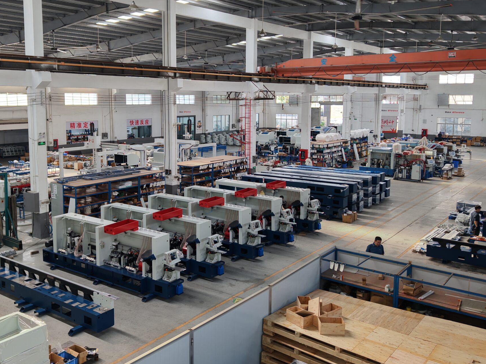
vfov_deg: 39.5
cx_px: 217
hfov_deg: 51.3
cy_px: 150
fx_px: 505
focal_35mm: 36
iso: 100
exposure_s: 1/40
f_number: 1.8
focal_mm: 8.67
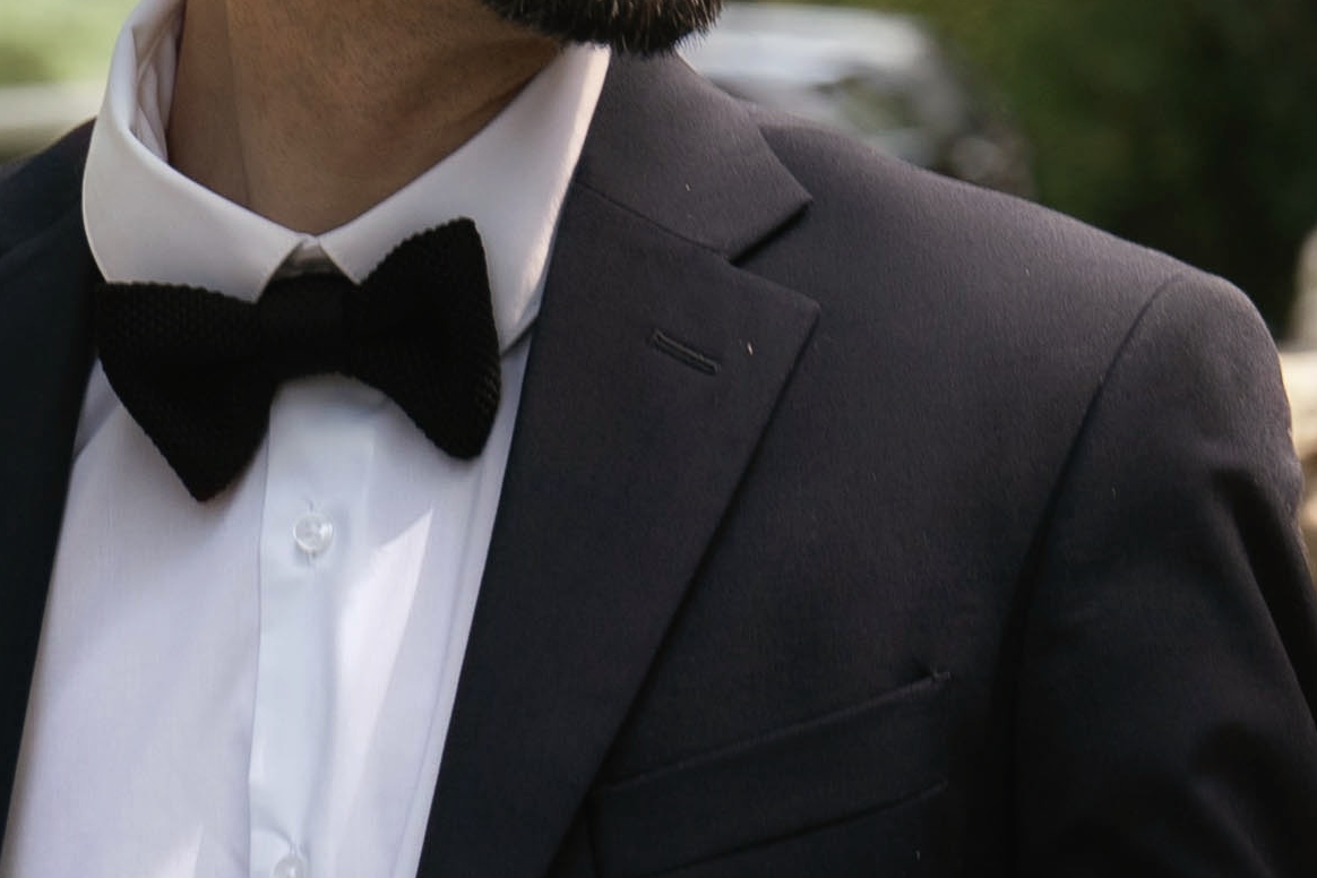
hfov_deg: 8.8
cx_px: 1374
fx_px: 8487
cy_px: 772
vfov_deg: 5.9
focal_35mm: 232
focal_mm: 45
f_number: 3.5
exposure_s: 1/250
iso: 100
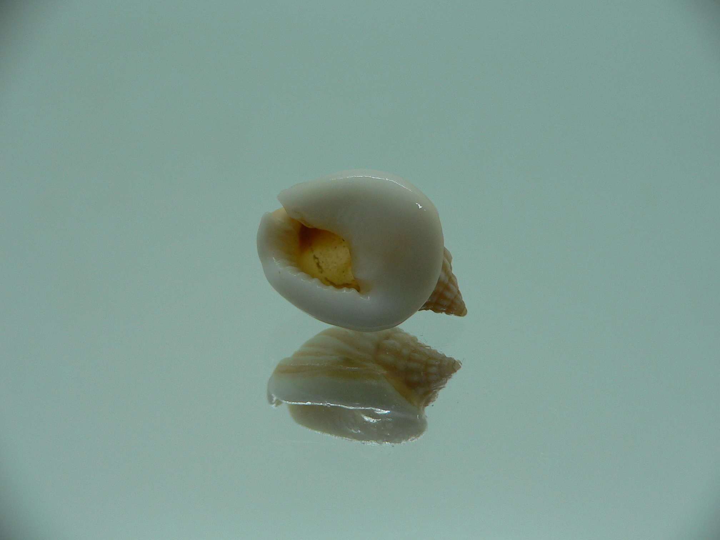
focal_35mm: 35
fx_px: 728
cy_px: 270
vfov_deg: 40.7
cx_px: 360
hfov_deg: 52.6
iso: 80
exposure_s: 1/80
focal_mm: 4.6
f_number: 2.8
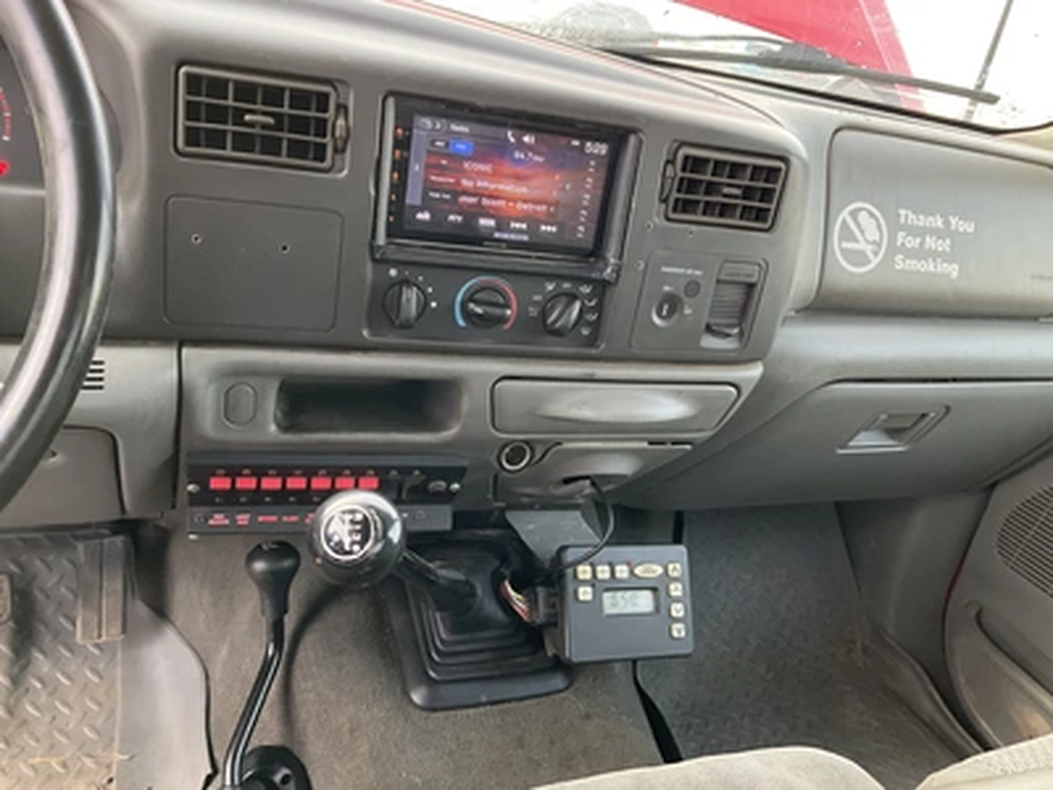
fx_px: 882
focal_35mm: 29
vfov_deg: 48.2
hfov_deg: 61.7
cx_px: 526
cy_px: 395
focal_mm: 3
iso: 100
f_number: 1.8
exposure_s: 1/60
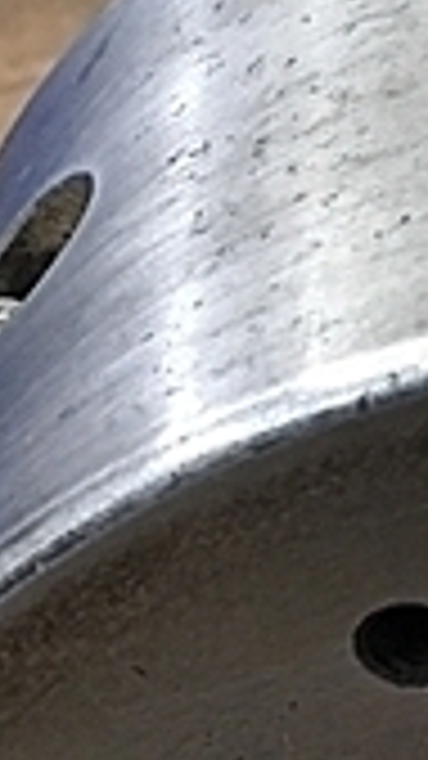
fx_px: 2422
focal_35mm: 120
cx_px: 847
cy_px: 782
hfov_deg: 9.5
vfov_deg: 17.4
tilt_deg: -46.7
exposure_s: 1/30
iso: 125
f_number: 2.2
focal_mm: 4.15
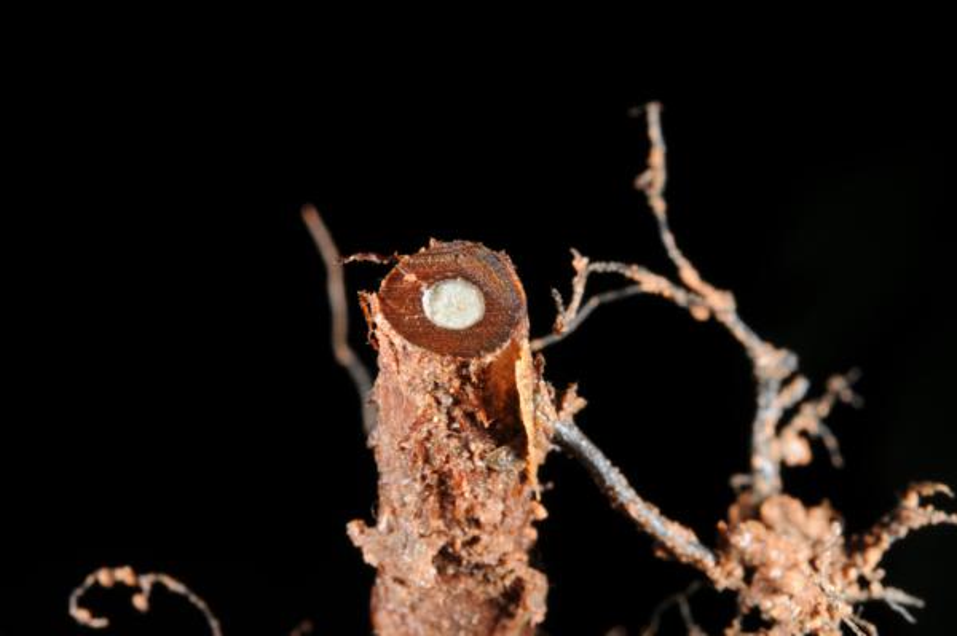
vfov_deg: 15.2
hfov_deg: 22.6
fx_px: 2390
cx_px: 478
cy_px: 318
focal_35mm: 90
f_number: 29
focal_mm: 60
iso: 200
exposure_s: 1/60
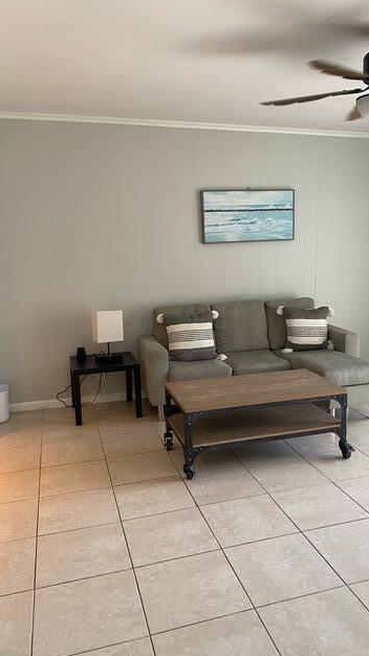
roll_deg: +0.3
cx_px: 217
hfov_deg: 40.1
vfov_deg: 66.0
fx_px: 504
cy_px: 335
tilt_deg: -9.1
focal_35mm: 29
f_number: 1.8
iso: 200
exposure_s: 1/60
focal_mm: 4.25
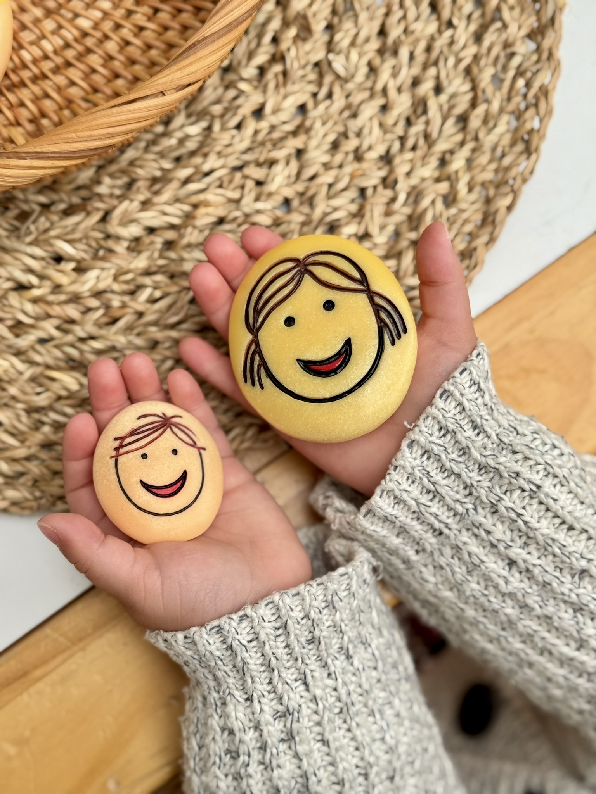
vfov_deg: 39.7
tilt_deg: -80.0
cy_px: 397
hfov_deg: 30.3
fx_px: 1102
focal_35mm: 48
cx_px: 298
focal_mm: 6.76
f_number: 1.78
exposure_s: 1/127
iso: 64
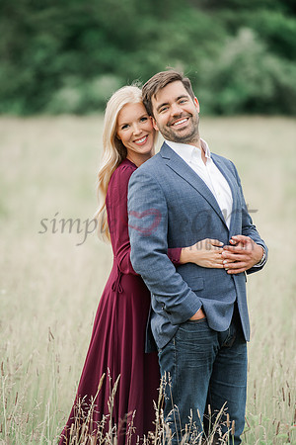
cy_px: 222
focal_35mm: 200
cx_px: 148
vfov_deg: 10.3
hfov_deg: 6.9
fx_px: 2466
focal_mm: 200
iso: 250
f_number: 4
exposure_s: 1/320
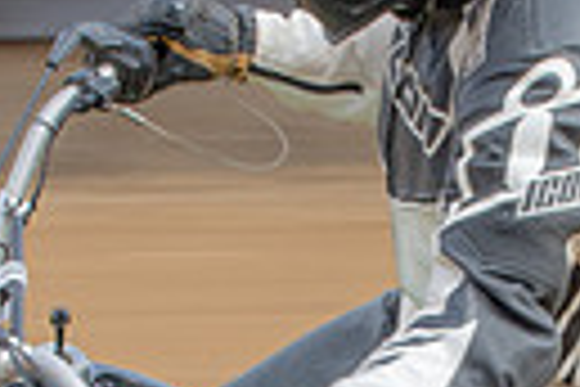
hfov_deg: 5.6
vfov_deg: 3.7
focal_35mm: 371
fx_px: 5977
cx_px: 436
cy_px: 429
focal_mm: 50
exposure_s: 1/100
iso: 200
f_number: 13
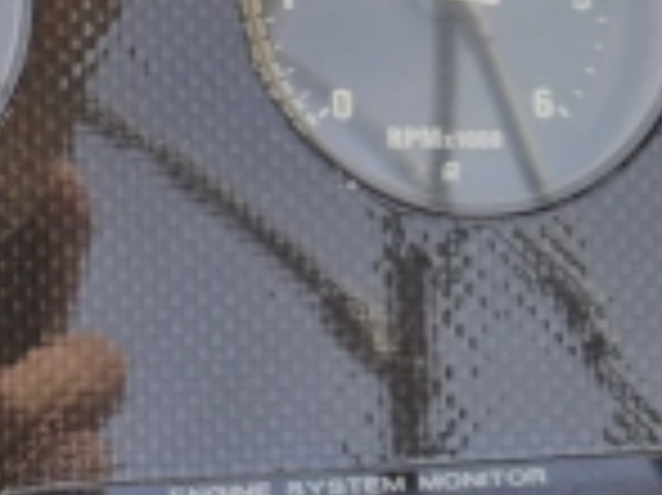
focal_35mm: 86
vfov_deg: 16.9
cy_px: 47
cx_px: -221
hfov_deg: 20.6
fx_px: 1643
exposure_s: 1/248
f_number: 1.7
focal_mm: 6.3
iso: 16
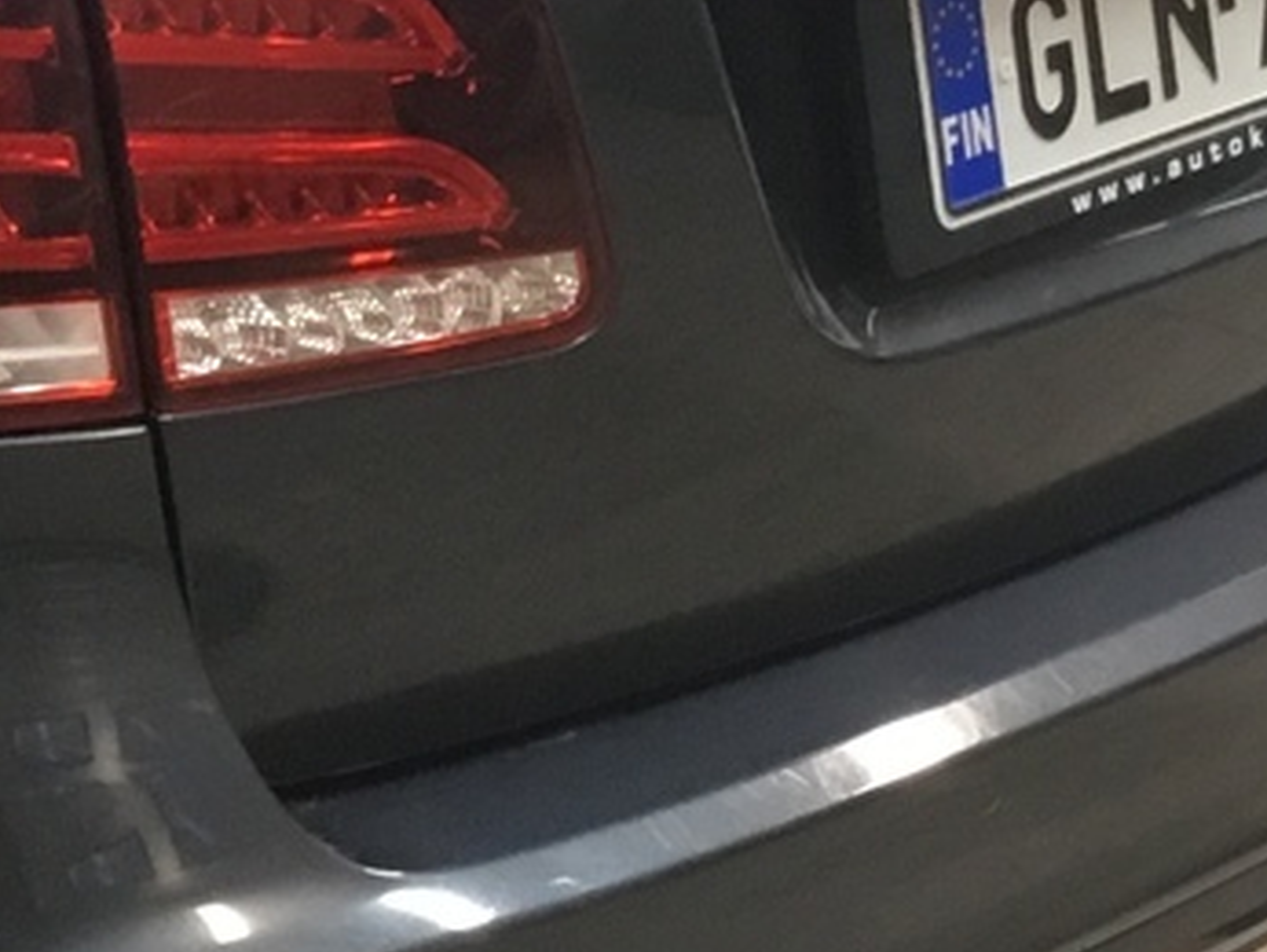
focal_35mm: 129
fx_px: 4725
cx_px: -707
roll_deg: -1.0
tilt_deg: -16.9
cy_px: -77
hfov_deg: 14.2
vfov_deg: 11.4
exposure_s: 1/33
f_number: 2.4
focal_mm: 3.3
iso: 125
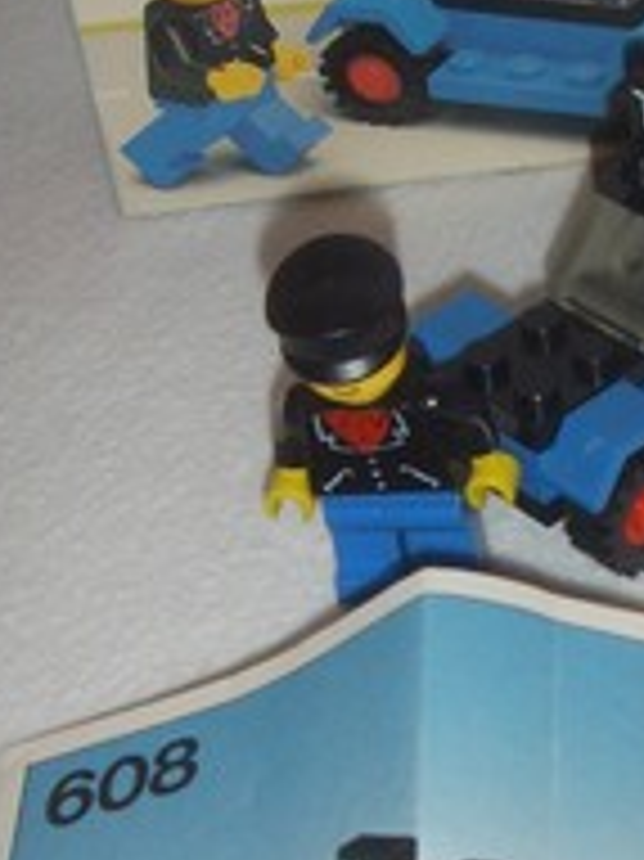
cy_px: 617
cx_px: 531
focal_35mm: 98
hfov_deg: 15.0
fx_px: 2434
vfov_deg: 19.9
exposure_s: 1/45
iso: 100
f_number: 3.5
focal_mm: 6.6
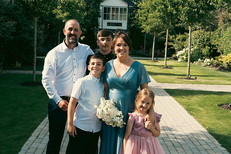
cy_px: 77
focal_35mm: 48
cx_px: 116
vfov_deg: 28.1
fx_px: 308
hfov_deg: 41.1
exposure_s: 1/250
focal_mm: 48
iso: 125
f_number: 5
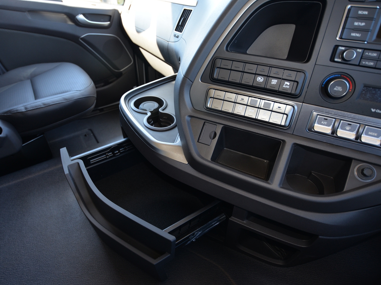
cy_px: 143
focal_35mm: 20
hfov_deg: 81.5
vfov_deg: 65.9
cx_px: 170
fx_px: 220
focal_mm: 18
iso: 400
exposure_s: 1/60
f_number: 3.5
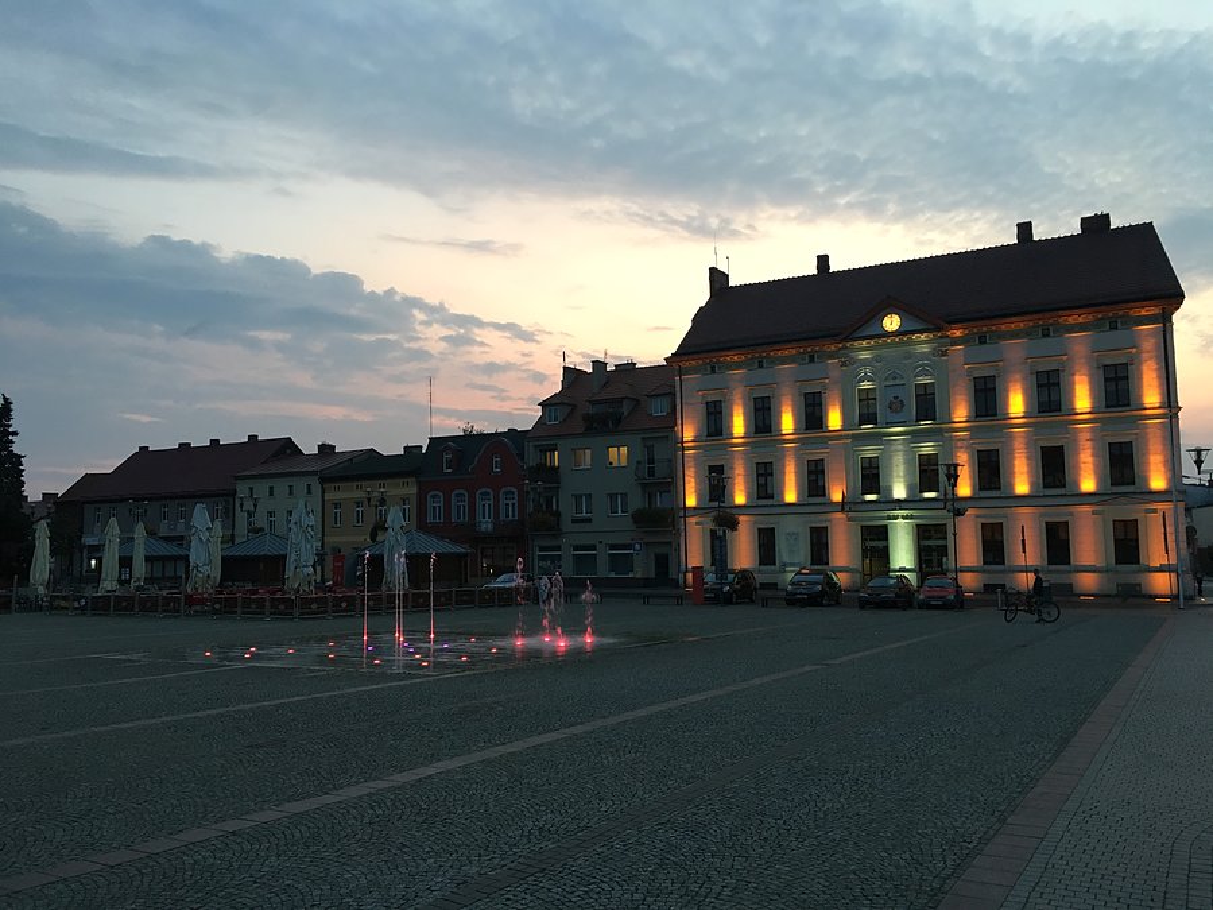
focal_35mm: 29
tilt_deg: +5.4
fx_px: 1016
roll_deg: +1.5
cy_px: 455
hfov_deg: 61.7
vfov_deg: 48.2
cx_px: 606
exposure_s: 1/33
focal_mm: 4.15
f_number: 2.2
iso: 125
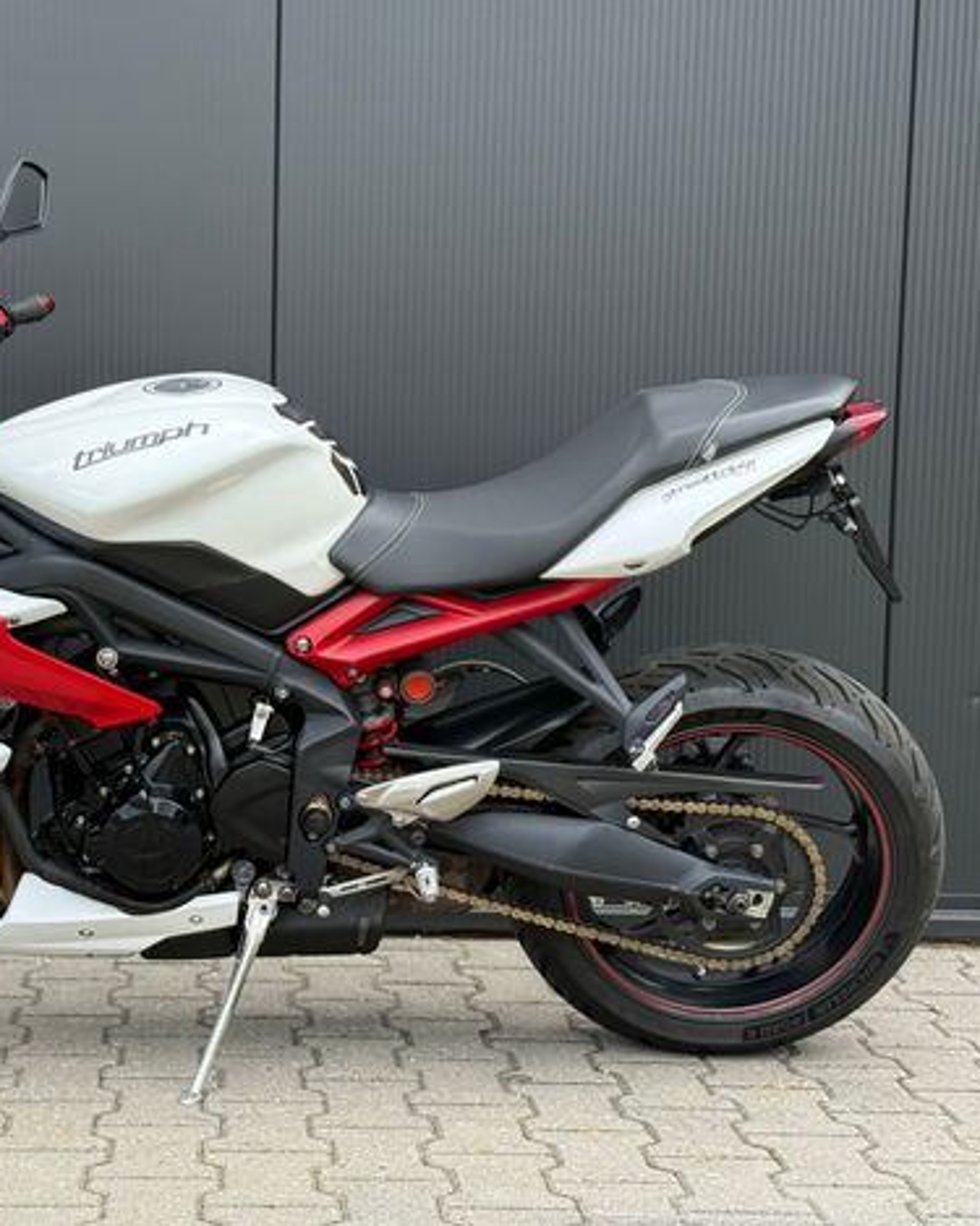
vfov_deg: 29.6
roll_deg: -0.6
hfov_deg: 23.6
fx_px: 2321
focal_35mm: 64
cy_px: 625
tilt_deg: -5.5
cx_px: 264
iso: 64
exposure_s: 1/1307
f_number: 1.78
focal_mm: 6.76
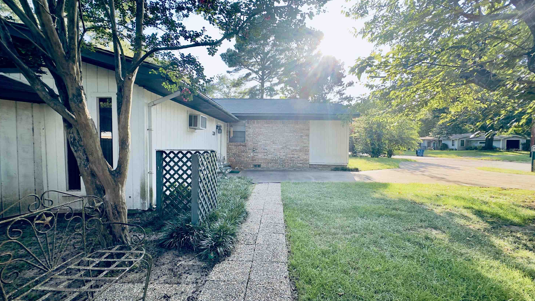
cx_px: 270
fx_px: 227
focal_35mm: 16
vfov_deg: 67.1
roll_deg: +0.3
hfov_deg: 99.4
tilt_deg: -1.7
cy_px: 150
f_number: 2.2
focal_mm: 2.22
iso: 40
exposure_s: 1/147
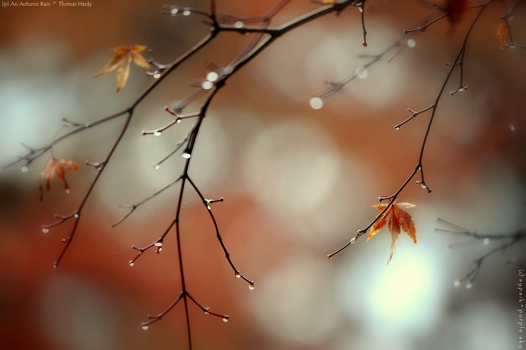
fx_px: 4381
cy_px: 175
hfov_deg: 6.9
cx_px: 263
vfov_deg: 4.6
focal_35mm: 300
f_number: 4
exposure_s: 1/30
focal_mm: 300
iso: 400
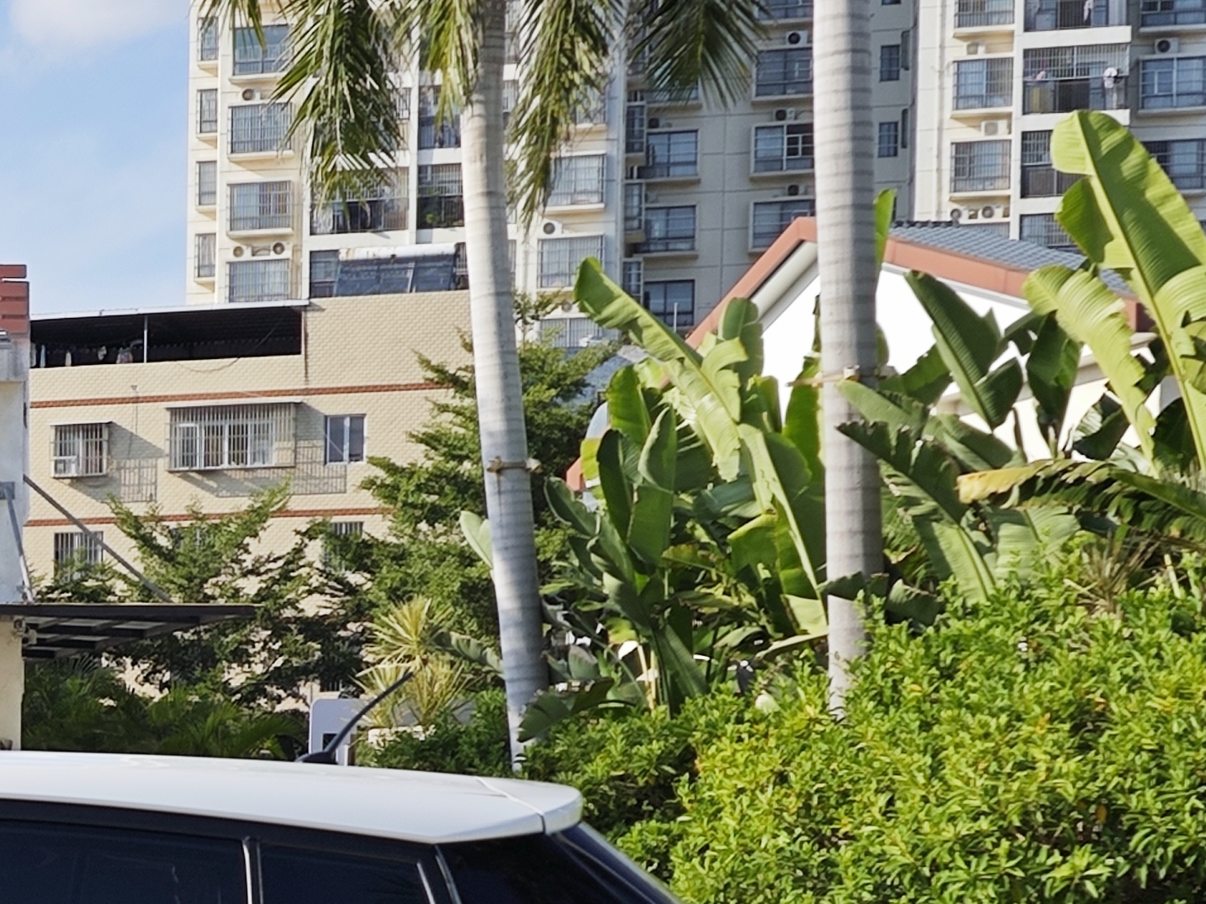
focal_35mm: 100
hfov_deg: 18.1
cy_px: 1021
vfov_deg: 14.4
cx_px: -431
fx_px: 3483
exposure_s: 1/1827
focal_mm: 6.55
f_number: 1.6
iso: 50
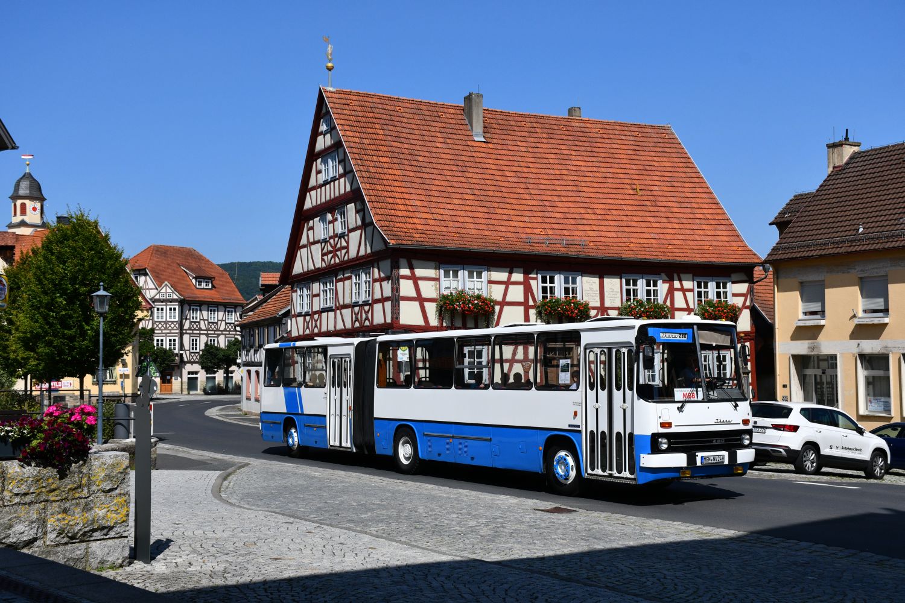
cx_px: 452
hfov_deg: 43.6
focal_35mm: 45
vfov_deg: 29.9
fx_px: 1131
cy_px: 302
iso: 360
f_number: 8
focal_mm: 30
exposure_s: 1/2000
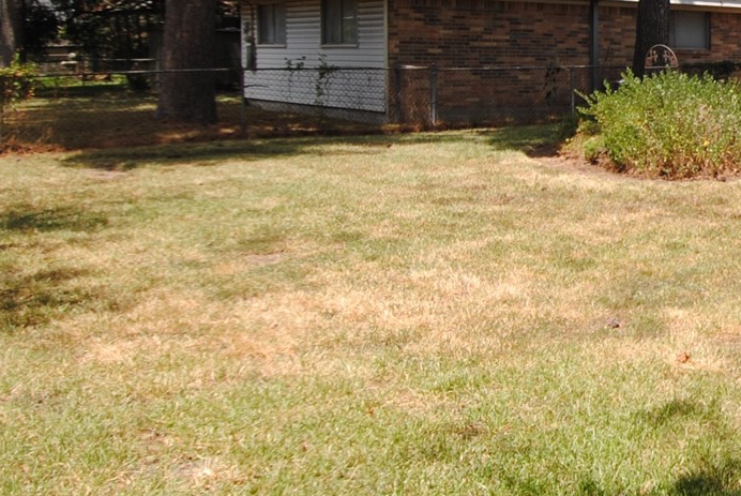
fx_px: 968
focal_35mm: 47
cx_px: 850
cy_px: 92
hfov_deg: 34.9
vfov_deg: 28.1
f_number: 3.5
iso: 100
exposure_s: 1/640
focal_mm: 10
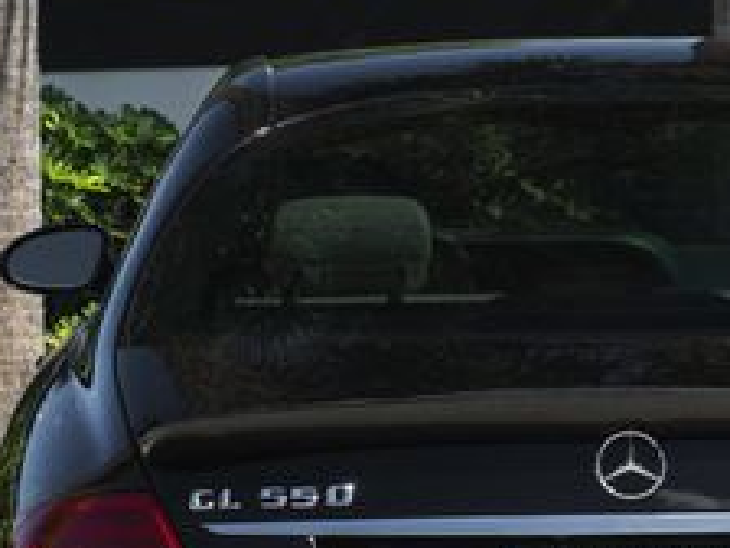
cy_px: 357
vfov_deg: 6.9
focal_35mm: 215
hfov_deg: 9.2
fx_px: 4534
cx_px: 598
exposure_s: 1/125
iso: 200
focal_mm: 41
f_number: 7.1
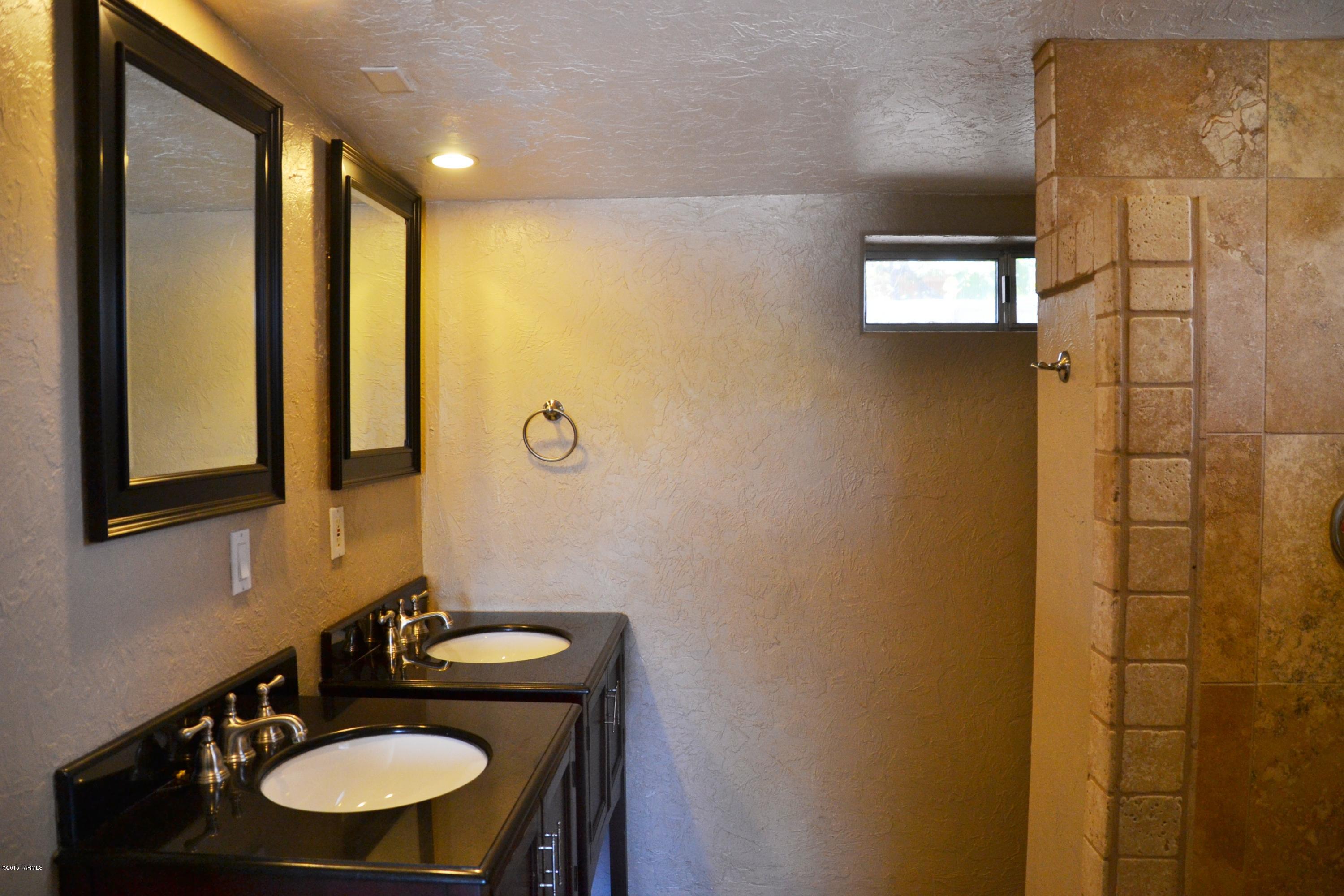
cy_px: 448
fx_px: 1008
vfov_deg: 47.9
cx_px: 672
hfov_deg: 67.4
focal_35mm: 27
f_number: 3.5
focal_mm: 18
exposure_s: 1/60
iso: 560
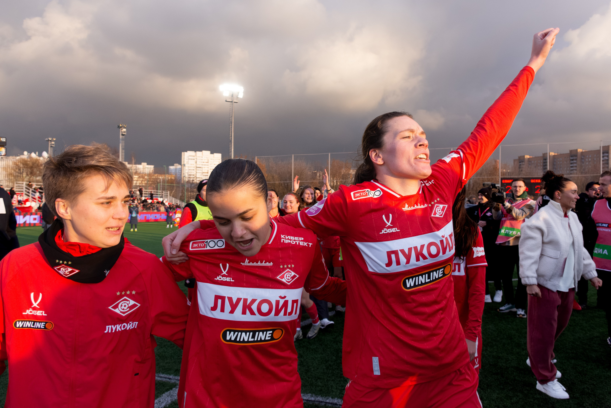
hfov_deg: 67.4
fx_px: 458
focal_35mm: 27
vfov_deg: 47.9
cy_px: 204
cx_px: 306
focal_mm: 18
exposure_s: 1/1600
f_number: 5
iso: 800
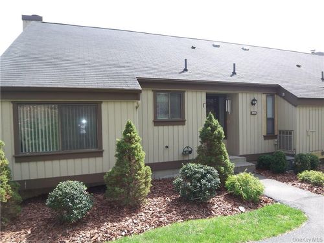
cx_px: 162
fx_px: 215
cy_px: 122
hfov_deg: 73.9
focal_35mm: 23
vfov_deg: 58.9
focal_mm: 3.8
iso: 50
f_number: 2.8
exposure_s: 1/160
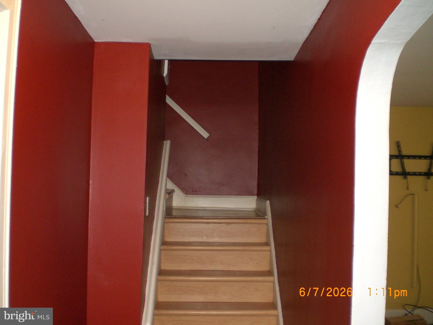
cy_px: 162
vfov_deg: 37.7
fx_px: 475
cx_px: 216
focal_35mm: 38
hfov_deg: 49.0
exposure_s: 1/30
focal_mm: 6.3
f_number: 3.1
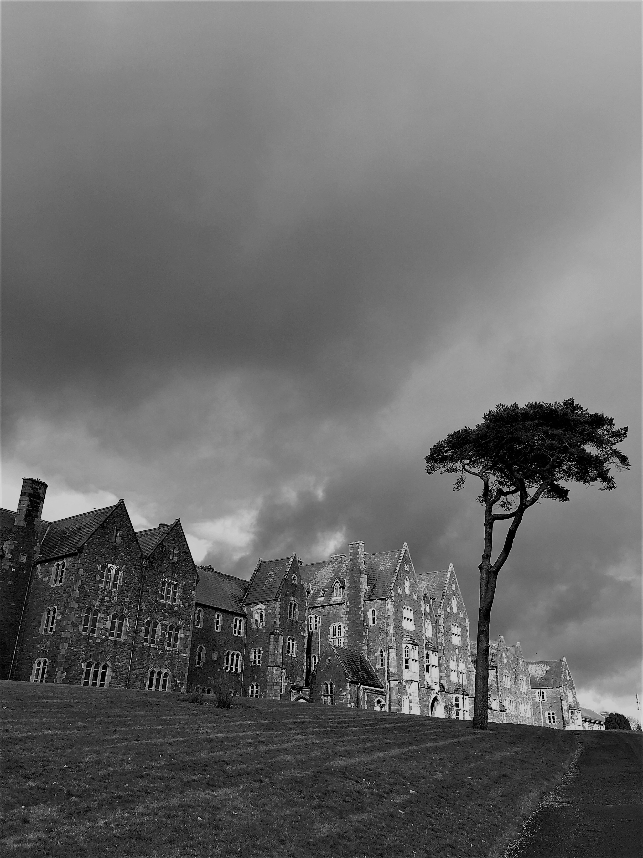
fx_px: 718
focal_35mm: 29
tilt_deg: +25.3
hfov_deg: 48.2
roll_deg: -2.1
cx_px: 322
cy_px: 429
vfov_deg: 61.7
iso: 32
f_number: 2.2
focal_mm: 4.15
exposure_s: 1/1319
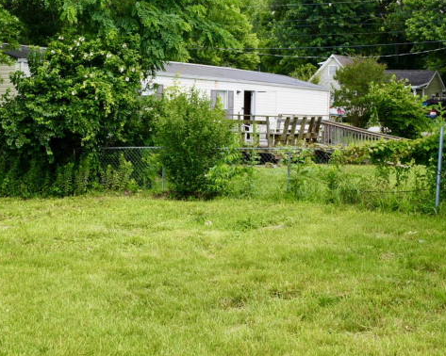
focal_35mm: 56
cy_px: 133
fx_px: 736
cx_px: 145
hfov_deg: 33.4
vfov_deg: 27.1
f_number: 5.6
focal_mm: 25
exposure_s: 1/80
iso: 100
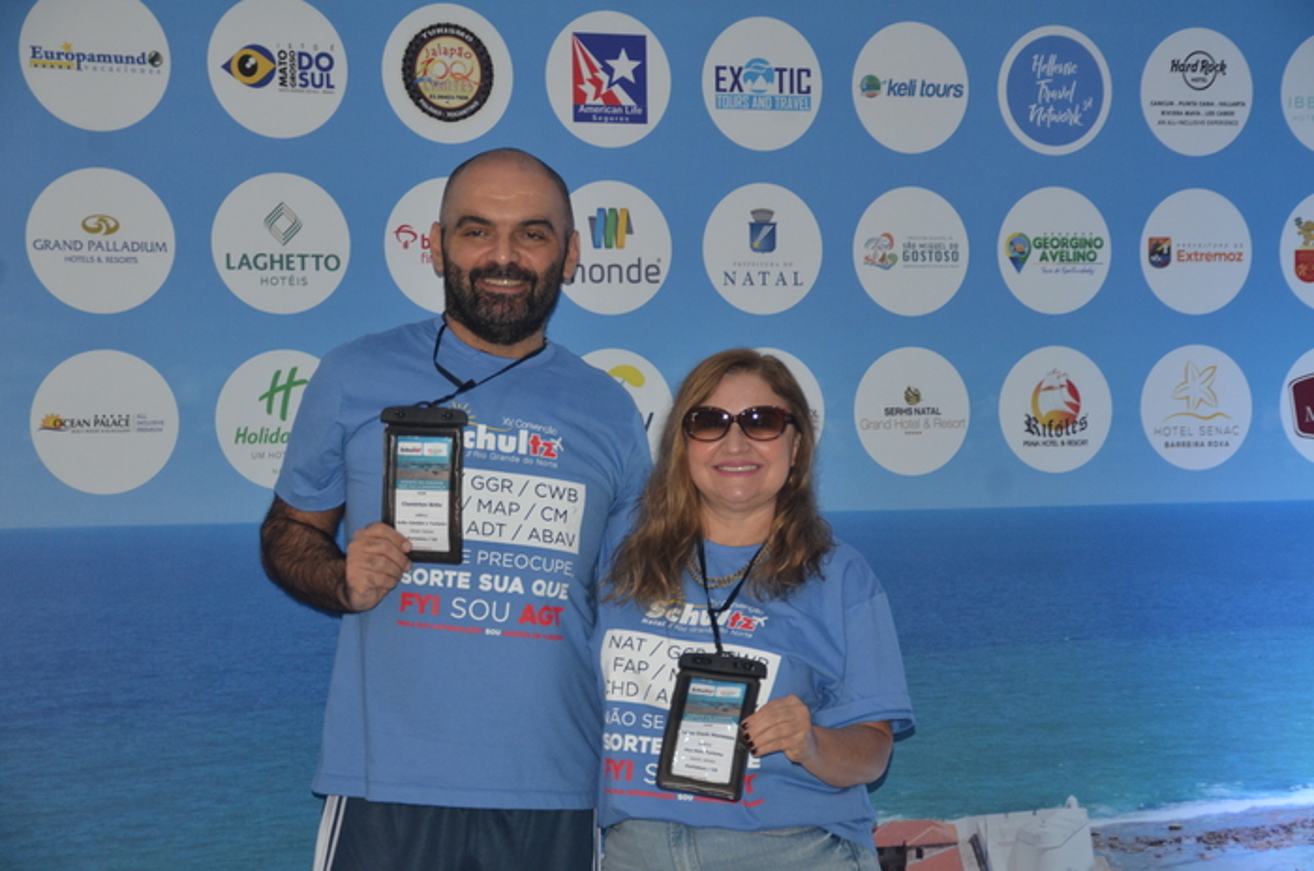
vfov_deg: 16.2
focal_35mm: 84
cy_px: 436
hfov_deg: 24.2
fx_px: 3060
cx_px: 657
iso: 800
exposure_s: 1/60
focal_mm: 56
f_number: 4.8
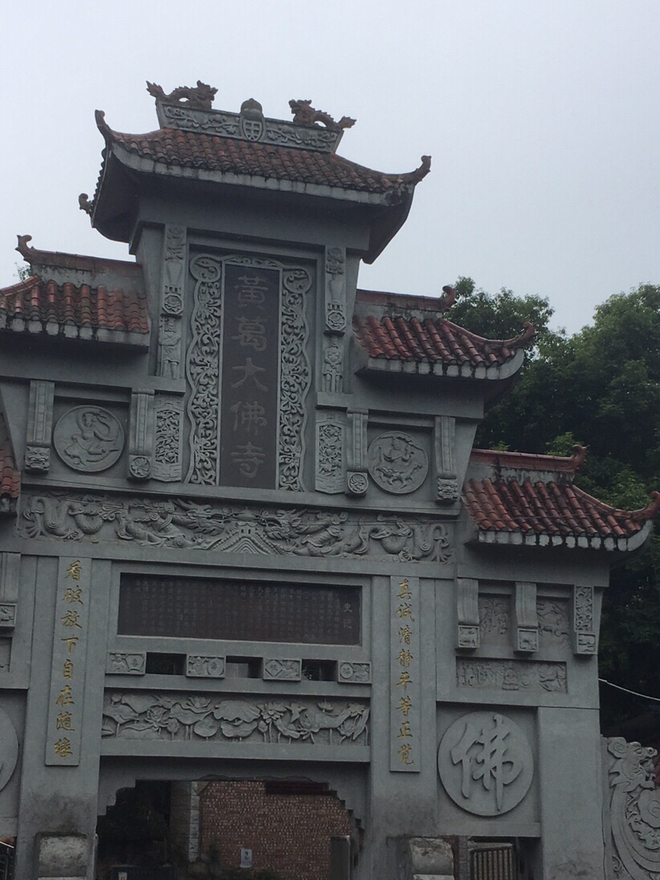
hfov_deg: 27.5
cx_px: 345
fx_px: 1347
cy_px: 489
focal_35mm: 53
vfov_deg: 36.1
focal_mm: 4.15
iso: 25
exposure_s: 1/777
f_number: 2.2
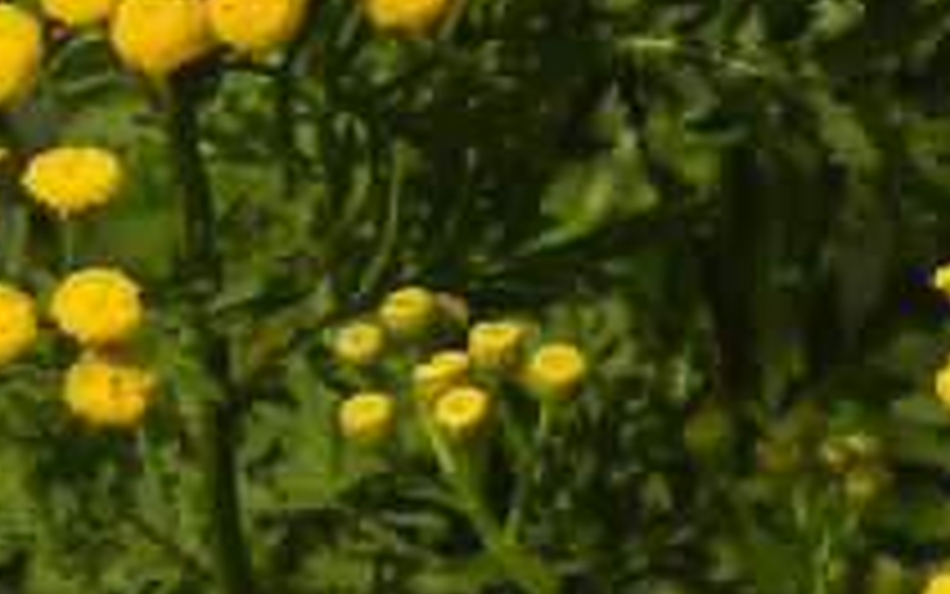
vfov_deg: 1.1
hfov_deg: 1.8
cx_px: 738
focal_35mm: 1171
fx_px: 30326
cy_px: -176
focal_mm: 51.8
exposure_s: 1/2000
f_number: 5
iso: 160
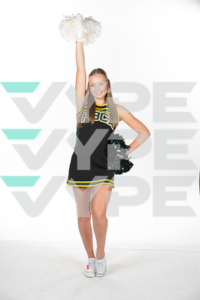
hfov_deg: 20.0
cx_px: 100
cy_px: 150
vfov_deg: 29.7
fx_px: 567
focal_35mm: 68
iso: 640
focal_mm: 68
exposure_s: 1/400
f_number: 8
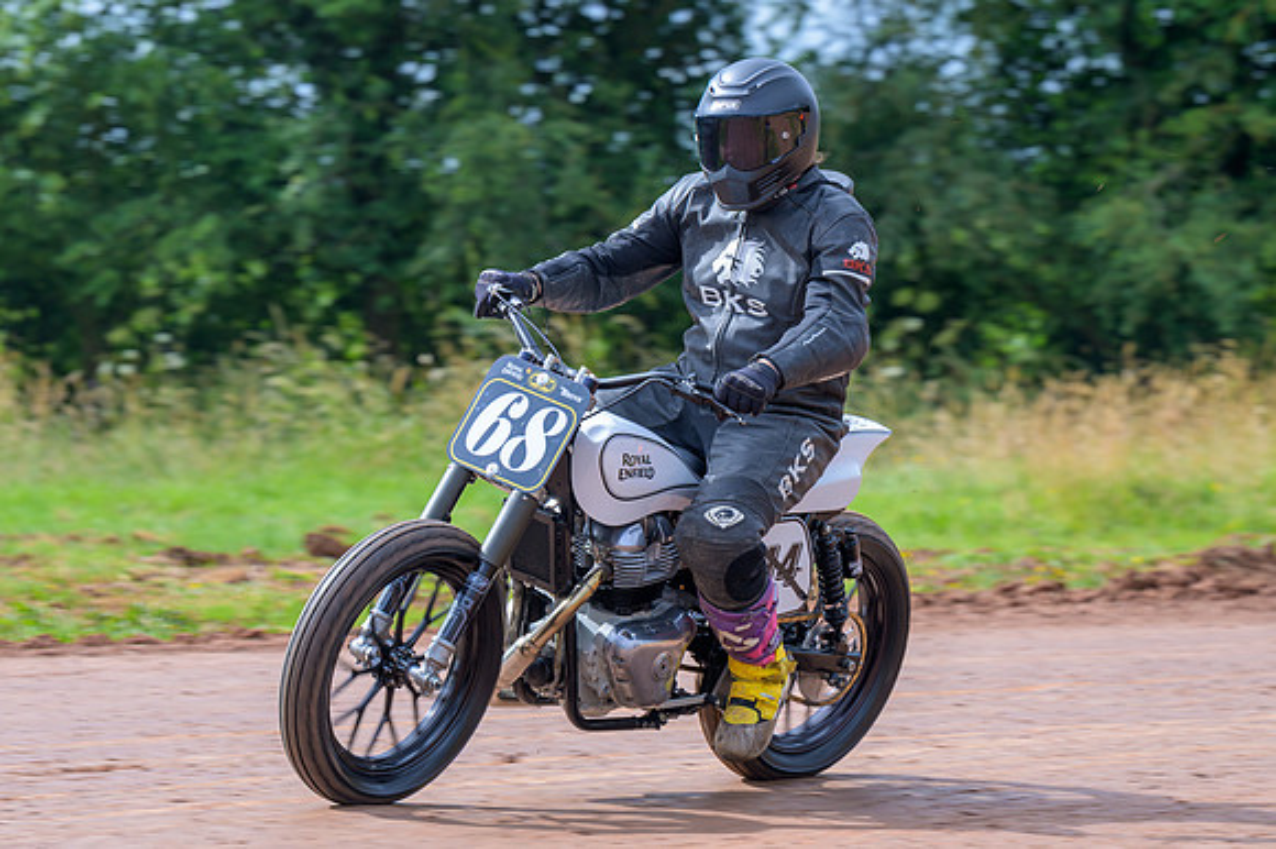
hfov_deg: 9.8
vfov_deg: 6.5
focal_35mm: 210
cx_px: 638
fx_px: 7439
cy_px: 424
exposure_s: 1/320
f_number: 5
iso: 125
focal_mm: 140
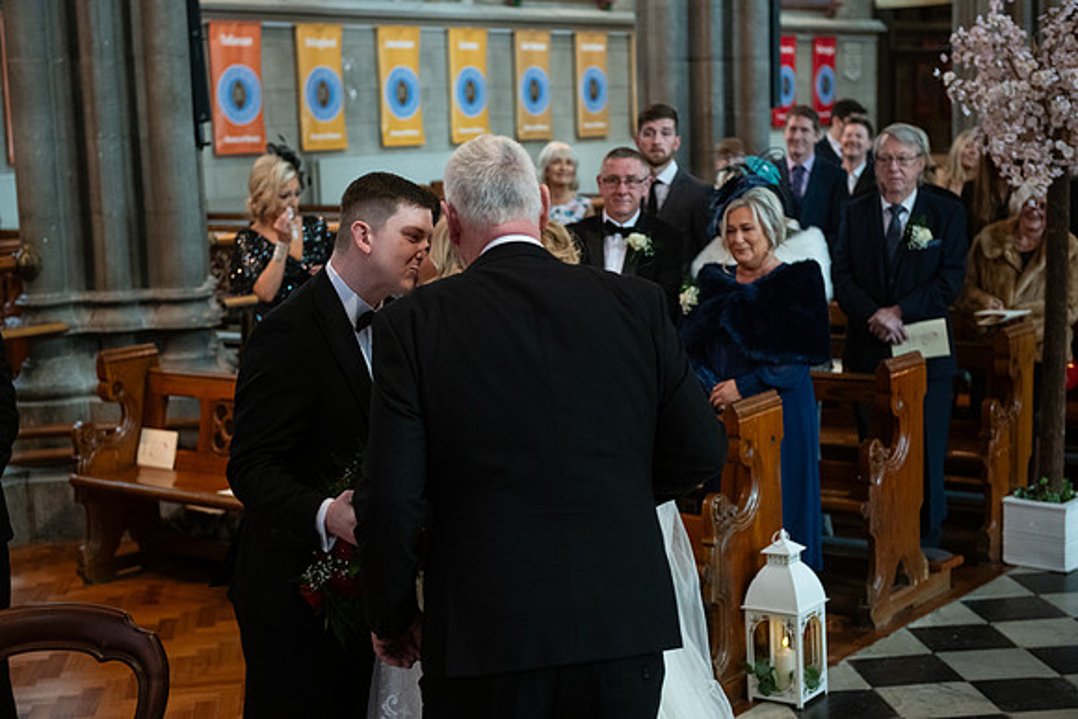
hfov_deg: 33.4
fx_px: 1797
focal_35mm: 60
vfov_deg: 22.6
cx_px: 539
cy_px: 360
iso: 1250
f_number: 3.5
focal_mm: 60
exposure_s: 1/160
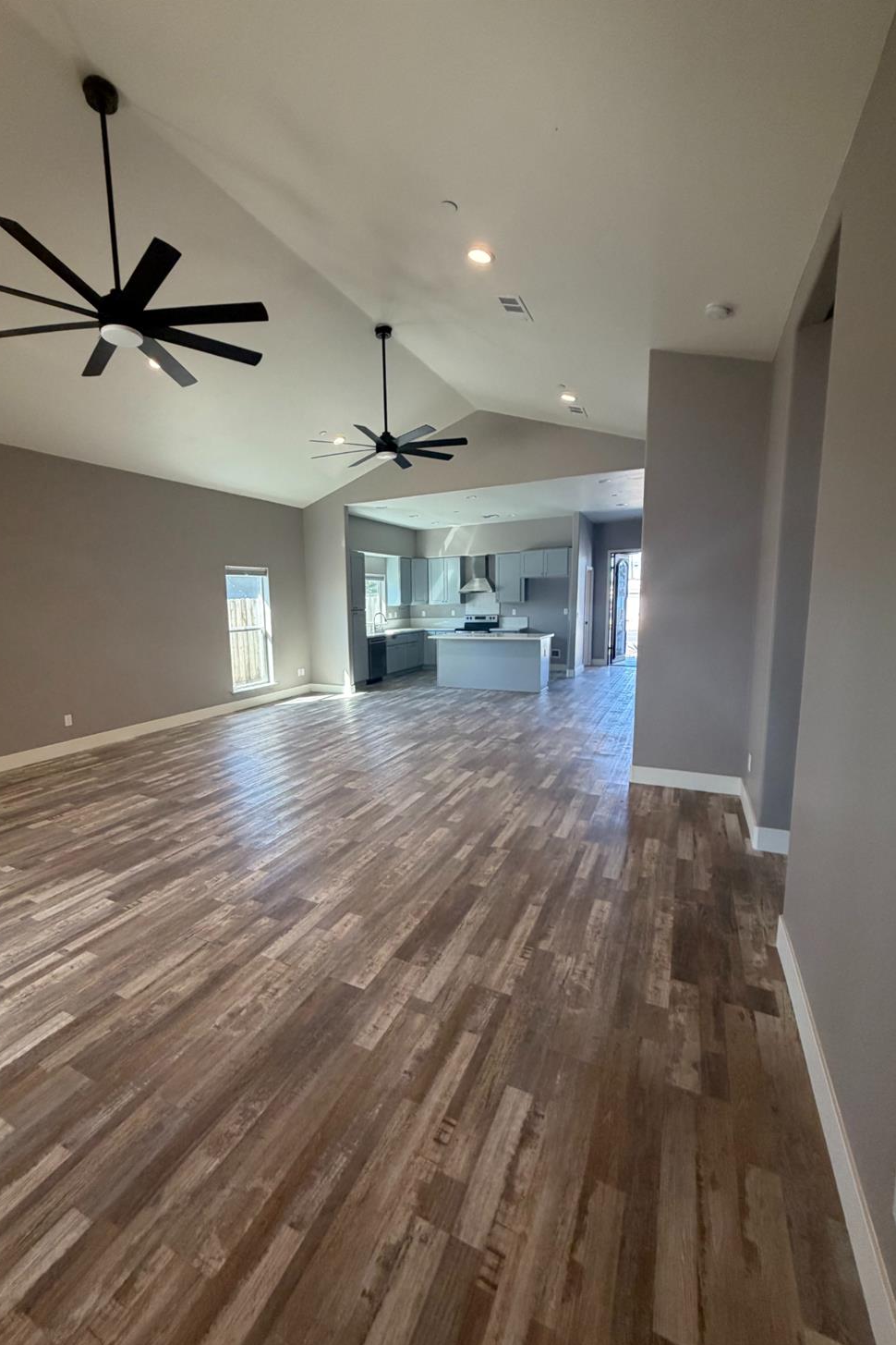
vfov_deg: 100.4
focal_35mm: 15
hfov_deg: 77.0
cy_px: 686
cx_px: 389
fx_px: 560
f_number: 2.2
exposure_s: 1/120
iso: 250
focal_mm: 2.22
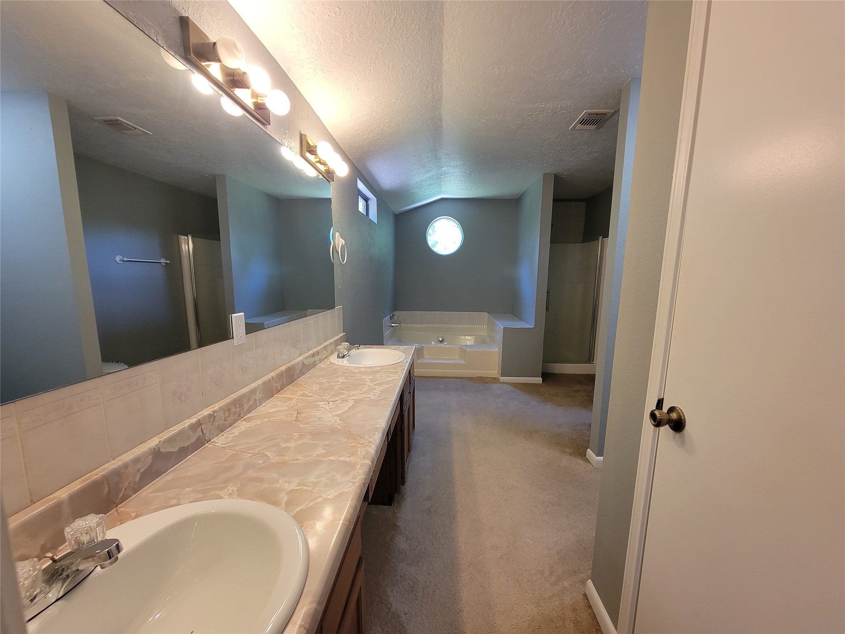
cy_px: 317
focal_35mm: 13
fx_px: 317
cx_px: 422
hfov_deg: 106.2
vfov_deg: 89.9
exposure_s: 1/60
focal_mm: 2.2
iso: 125
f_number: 2.2
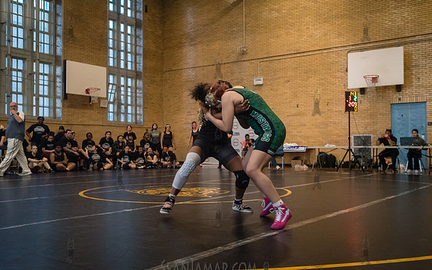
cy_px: 139
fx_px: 435
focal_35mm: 37
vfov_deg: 34.4
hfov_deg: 52.8
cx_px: 218
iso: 5000
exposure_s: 1/400
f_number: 4
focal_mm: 35
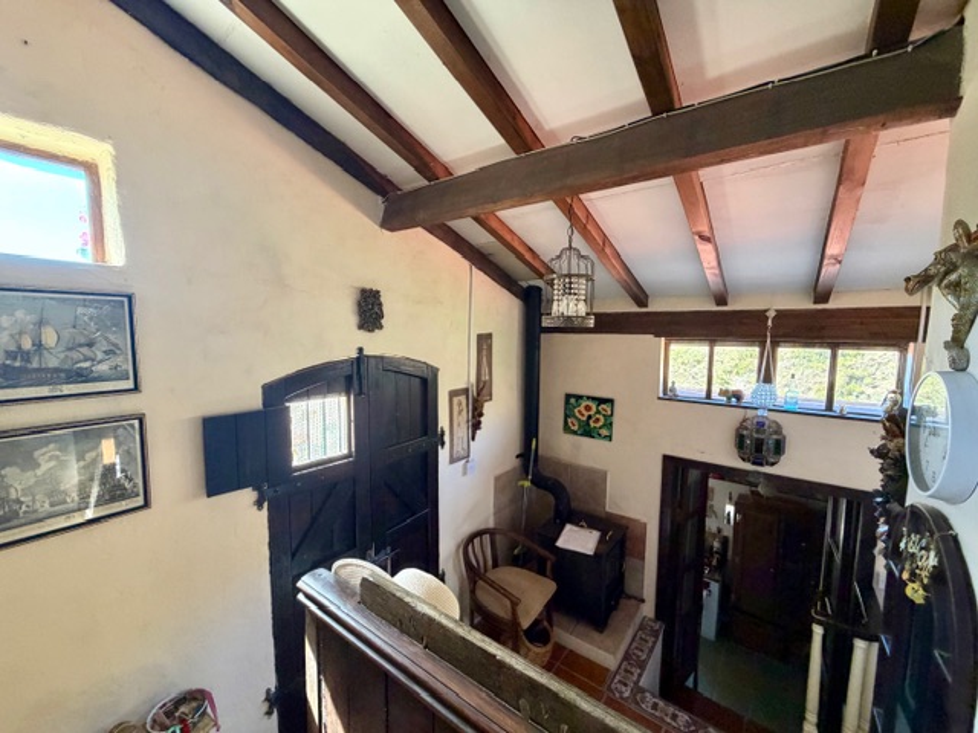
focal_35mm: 14
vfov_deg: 85.7
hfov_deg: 102.1
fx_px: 396
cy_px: 366
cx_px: 489
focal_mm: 2.22
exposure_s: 1/63
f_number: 2.2
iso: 320
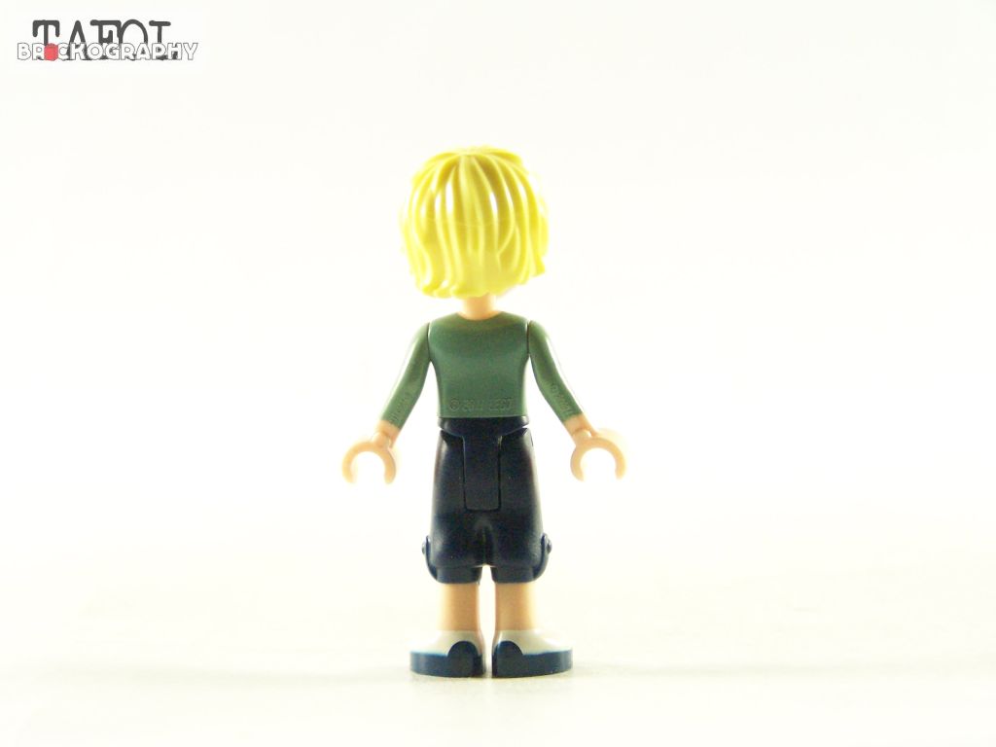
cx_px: 498
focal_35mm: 82
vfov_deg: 18.0
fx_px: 2359
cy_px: 374
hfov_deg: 23.8
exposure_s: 1/60
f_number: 3.2
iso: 400
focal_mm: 13.7
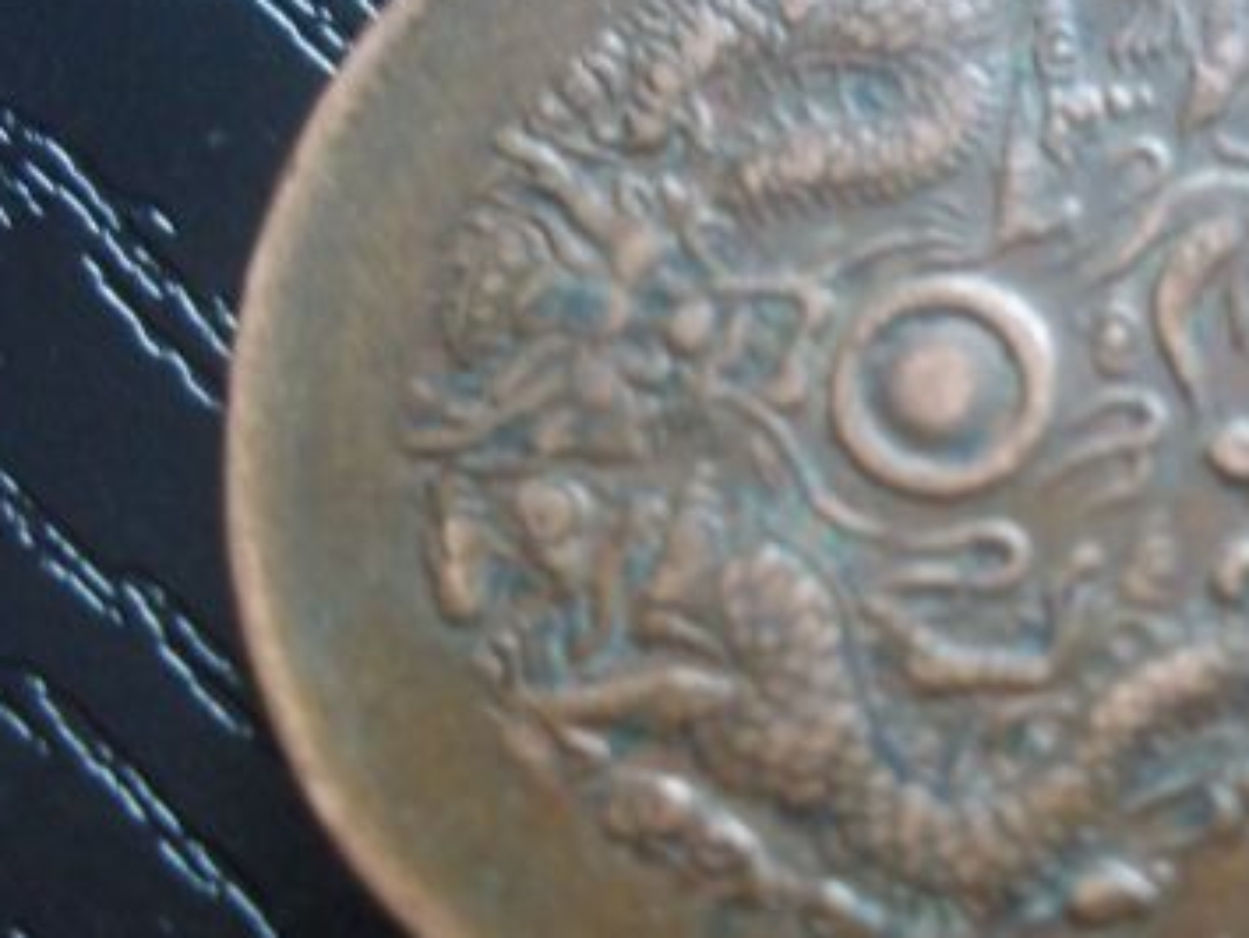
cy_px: 434
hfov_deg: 31.1
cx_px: 935
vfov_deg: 24.0
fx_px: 2202
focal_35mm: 61
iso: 320
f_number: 3.1
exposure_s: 1/8
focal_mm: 6.5
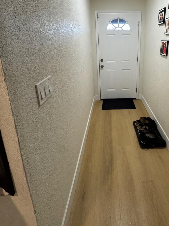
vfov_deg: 78.5
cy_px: 72
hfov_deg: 64.0
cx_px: 115
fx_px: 130
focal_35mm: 20
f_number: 2.2
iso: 200
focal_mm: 2.22
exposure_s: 1/120
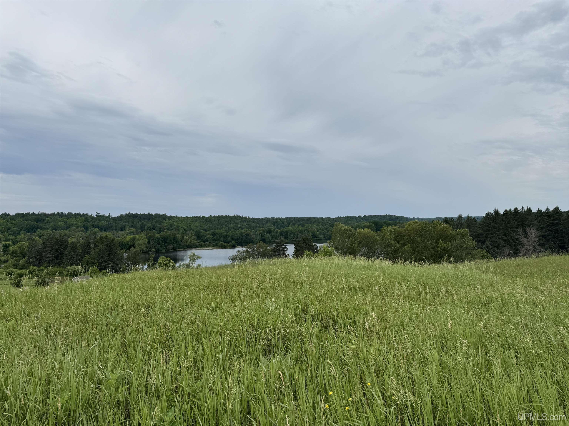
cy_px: 213
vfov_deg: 56.8
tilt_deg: +1.2
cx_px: 284
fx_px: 394
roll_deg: +0.3
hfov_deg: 71.6
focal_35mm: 24
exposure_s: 1/6410
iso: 80
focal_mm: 6.76
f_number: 1.78
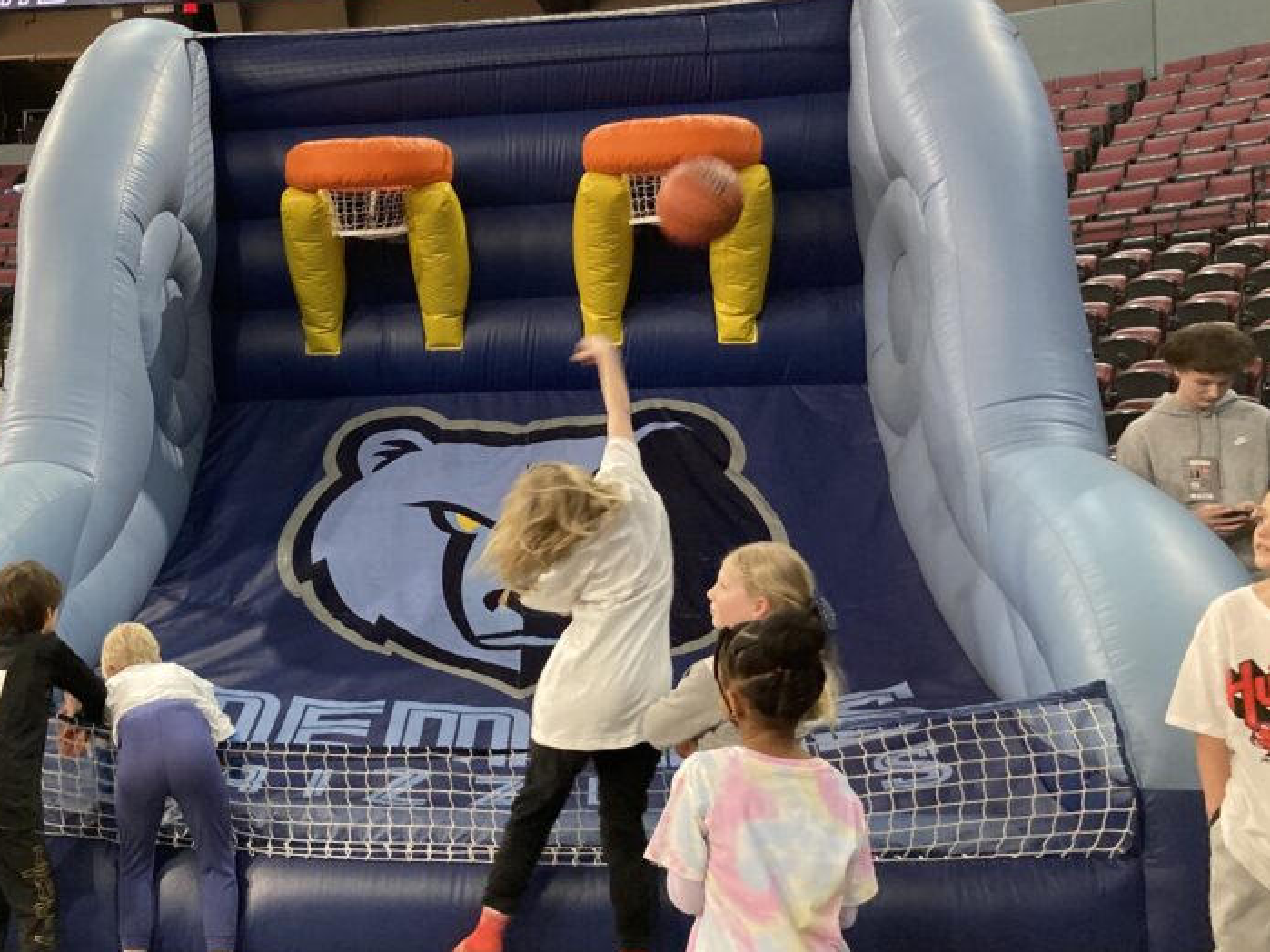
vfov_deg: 35.1
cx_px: 365
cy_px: 416
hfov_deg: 44.7
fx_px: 1504
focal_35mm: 41
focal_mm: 3.99
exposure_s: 1/50
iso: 250
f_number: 1.8
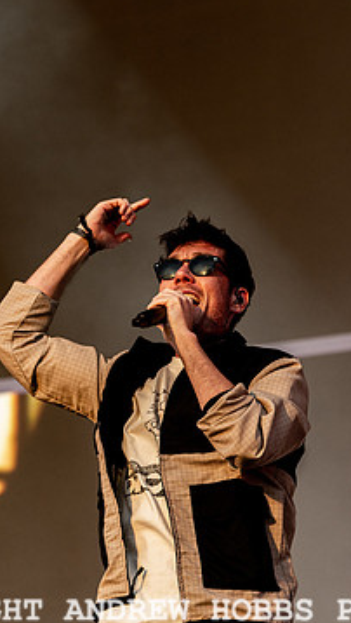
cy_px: 300
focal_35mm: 178
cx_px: 210
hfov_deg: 6.8
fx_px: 2938
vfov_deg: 12.1
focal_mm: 105
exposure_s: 1/1250
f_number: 4.5
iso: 400
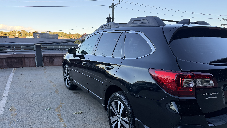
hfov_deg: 69.9
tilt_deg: -12.6
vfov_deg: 42.6
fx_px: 163
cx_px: 114
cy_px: 79
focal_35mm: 27
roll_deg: -0.6
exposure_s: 1/376
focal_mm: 6.76
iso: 80
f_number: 1.78
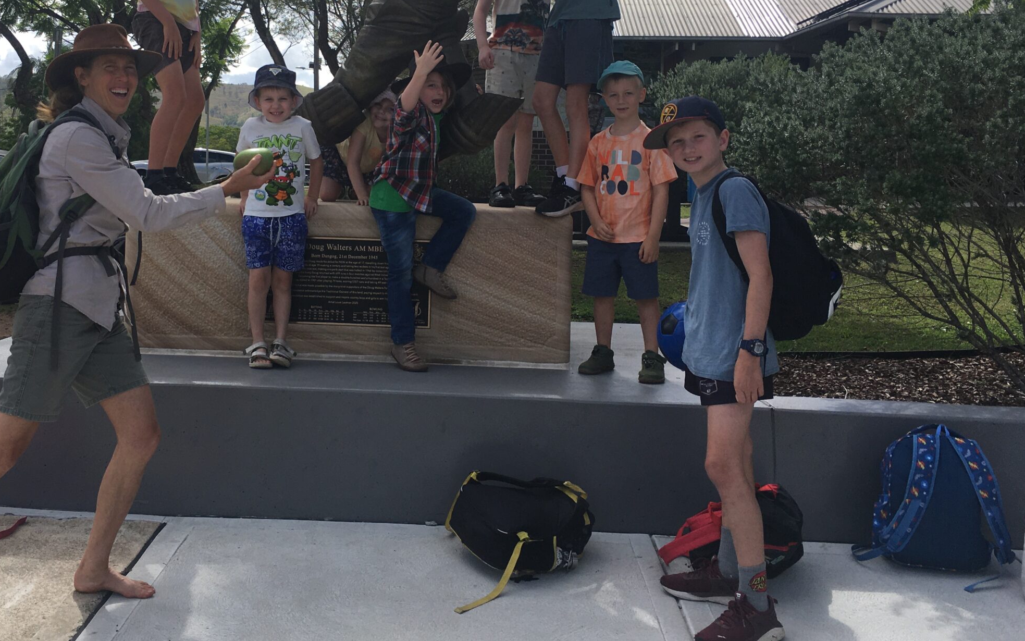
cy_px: 191
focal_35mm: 40
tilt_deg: -0.7
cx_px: 368
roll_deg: -1.0
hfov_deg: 48.7
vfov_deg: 31.6
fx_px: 1118
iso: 25
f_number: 2.2
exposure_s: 1/1099
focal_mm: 4.15
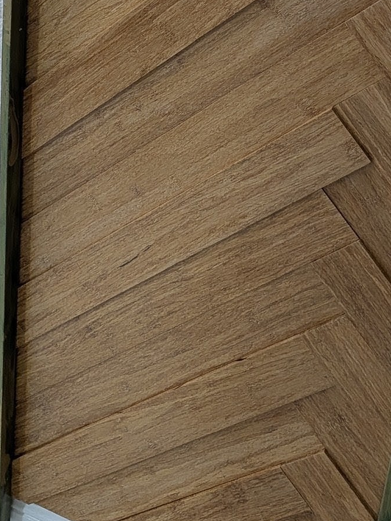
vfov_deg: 26.7
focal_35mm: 69
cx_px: 82
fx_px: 1039
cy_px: 3
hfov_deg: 21.1
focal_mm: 4.53
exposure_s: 1/25
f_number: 1.7
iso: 135
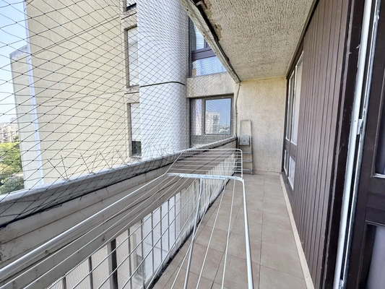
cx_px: 192
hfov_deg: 102.1
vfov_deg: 85.7
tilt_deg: -4.8
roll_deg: -0.8
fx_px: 156
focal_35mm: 14
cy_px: 144
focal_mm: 2.22
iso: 40
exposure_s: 1/333
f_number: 2.2
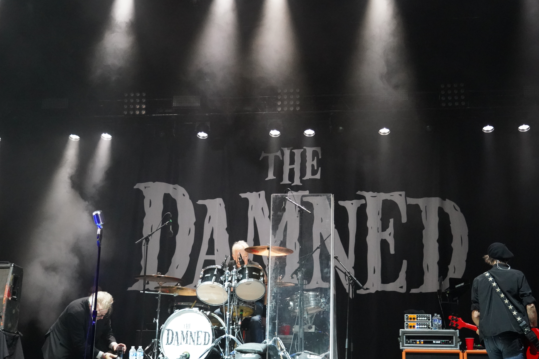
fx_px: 764
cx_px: 282
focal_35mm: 51
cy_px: 204
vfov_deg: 26.5
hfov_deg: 38.9
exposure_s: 1/80
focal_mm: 44
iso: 12800
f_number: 4
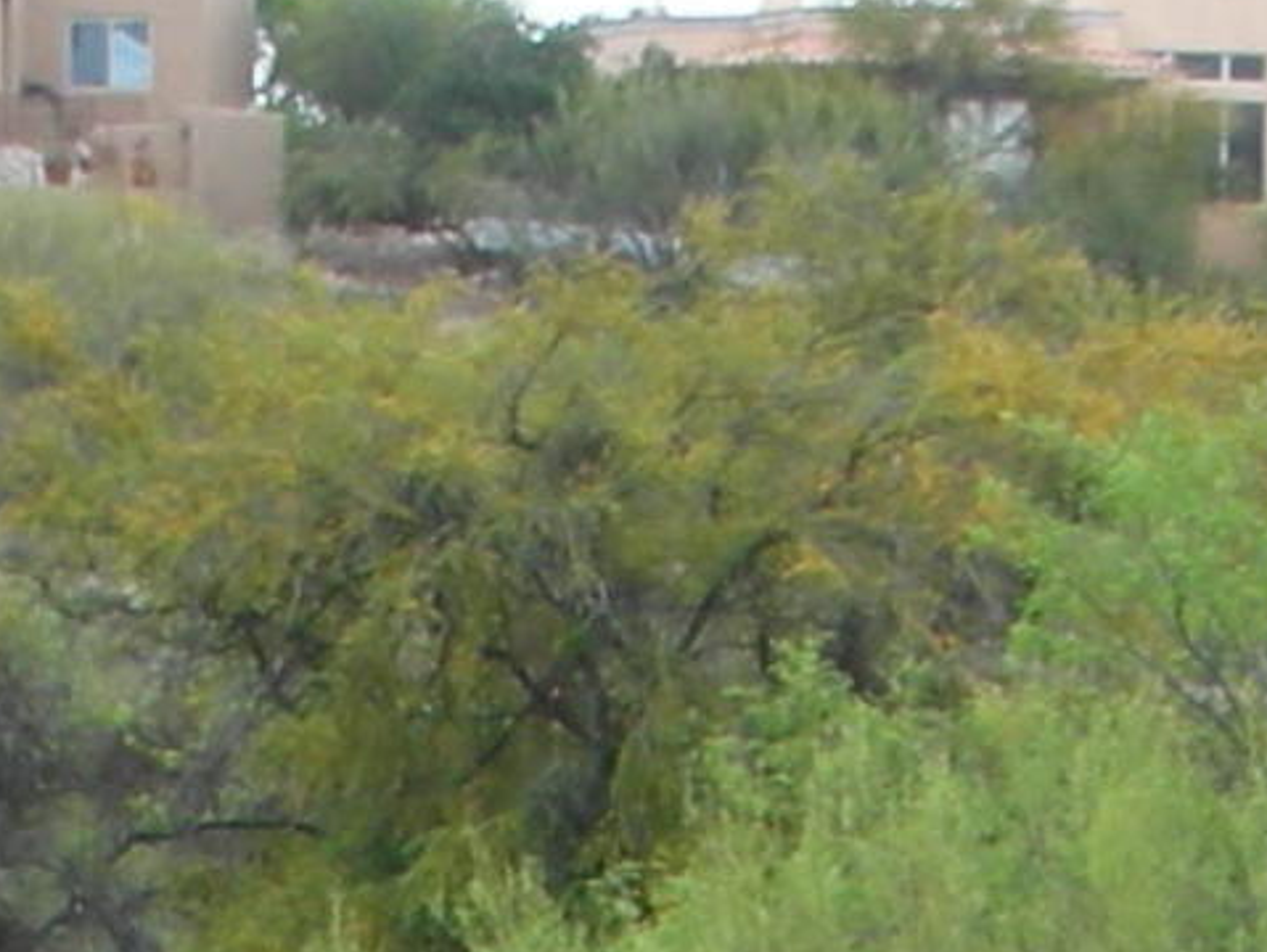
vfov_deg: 6.3
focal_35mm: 219
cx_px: 1077
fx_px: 8022
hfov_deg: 9.0
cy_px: 2769
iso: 50
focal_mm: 5.8
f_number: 3
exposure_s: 1/166
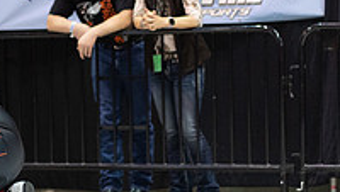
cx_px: -63
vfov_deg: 4.7
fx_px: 2328
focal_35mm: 258
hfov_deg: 8.3
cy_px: 37
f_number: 1.8
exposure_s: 1/500
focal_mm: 85
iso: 2500
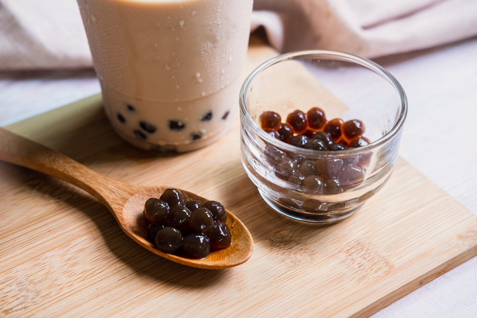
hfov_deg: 37.5
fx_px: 702
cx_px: 238
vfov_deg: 25.5
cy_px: 159
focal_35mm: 53
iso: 200
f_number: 4
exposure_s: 1/30
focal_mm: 35
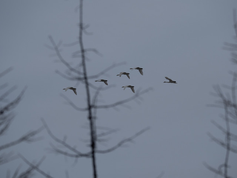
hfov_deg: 7.3
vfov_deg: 5.5
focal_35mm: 270
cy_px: 89
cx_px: 118
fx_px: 1849
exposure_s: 1/2500
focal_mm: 135
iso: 200
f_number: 5.6
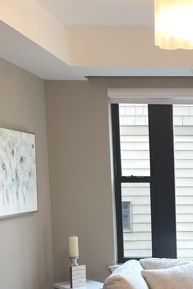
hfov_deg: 21.1
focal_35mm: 58
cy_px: 237
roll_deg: +0.5
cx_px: 255
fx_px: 466
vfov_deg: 33.4
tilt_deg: -8.1
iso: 80
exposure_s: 1/120
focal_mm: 5.1
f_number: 1.6
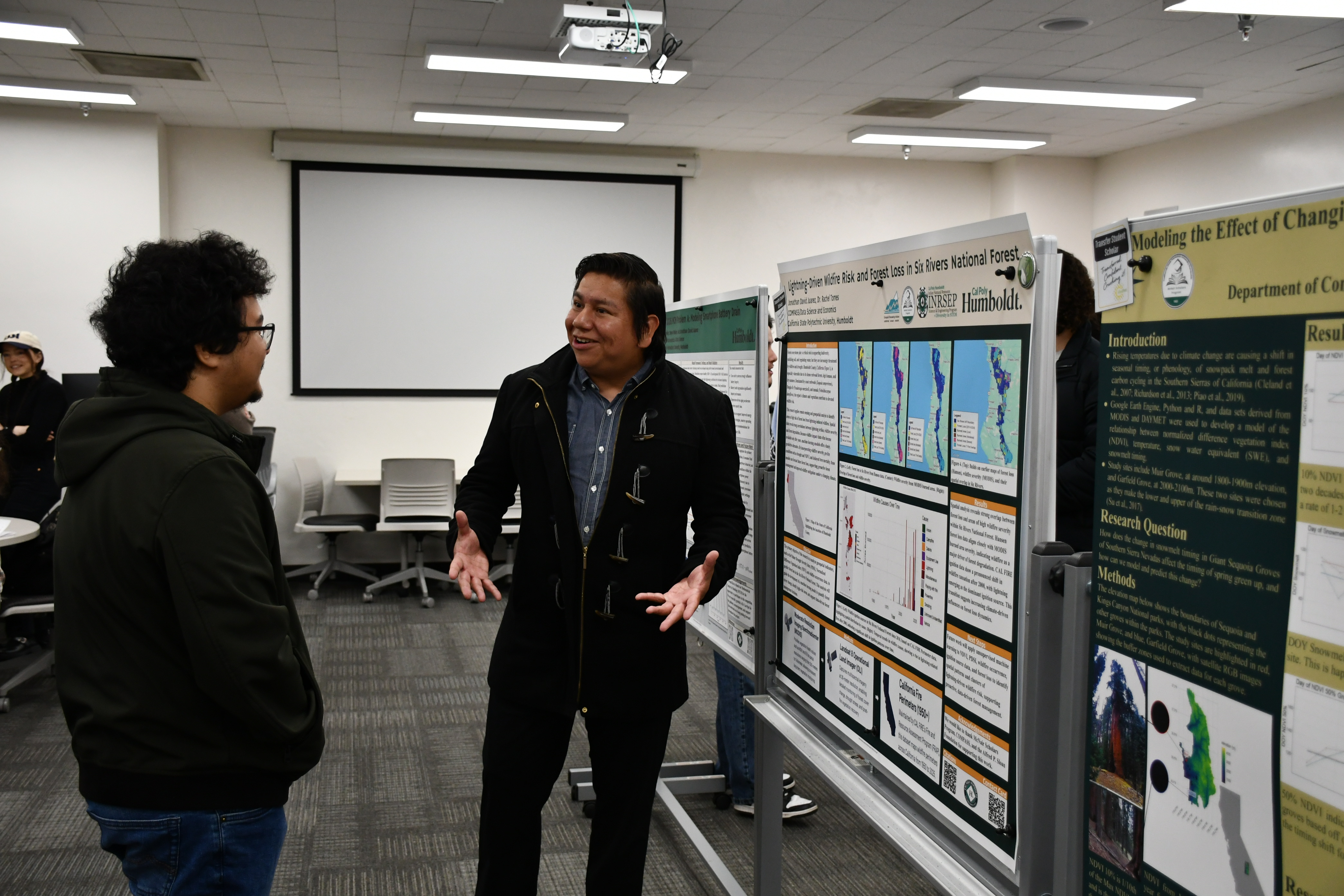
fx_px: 1344
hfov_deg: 53.1
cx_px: 672
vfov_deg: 36.9
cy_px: 448
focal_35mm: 36
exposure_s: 1/125
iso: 1000
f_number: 3.8
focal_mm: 24
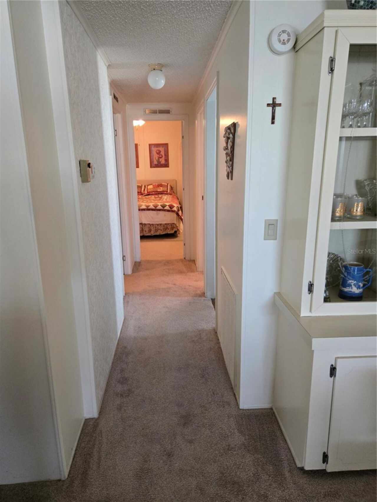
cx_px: 188
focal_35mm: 23
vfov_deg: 73.9
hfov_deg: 58.9
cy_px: 251
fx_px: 334
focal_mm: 5.4
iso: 640
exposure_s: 1/120
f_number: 1.8
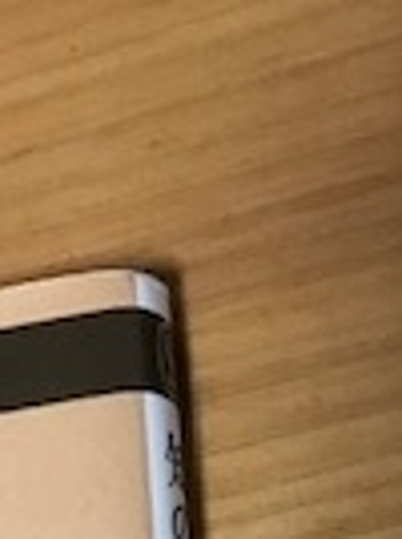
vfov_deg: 13.0
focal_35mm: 134
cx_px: -129
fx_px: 2082
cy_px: 1054
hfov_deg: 10.8
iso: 50
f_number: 1.8
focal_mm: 3.99
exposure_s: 1/15
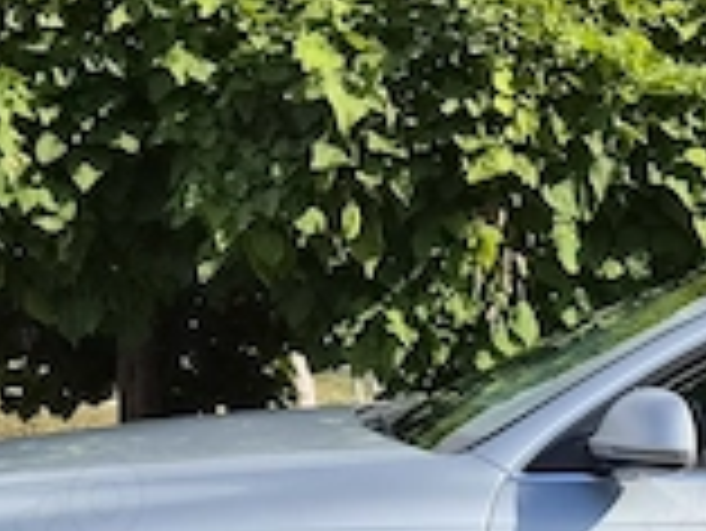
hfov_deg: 21.0
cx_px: 800
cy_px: 720
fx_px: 1796
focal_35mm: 88
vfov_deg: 15.8
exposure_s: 1/7696
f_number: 1.8
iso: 64
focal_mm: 5.4
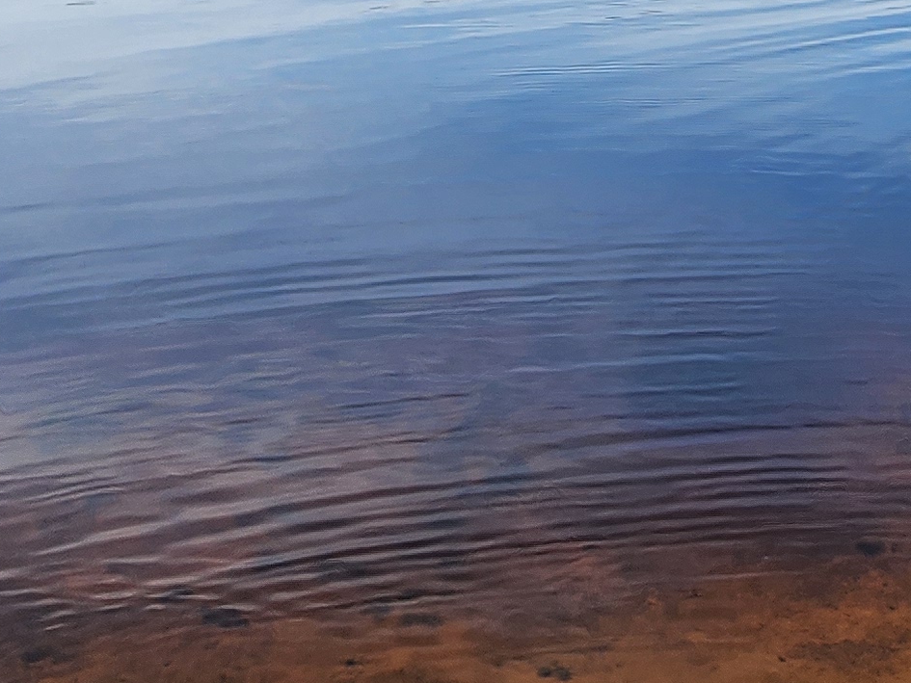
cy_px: -66
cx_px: 942
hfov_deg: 31.8
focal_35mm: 55
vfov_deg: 24.8
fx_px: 1448
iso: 50
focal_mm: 2.2
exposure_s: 1/2346
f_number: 2.2
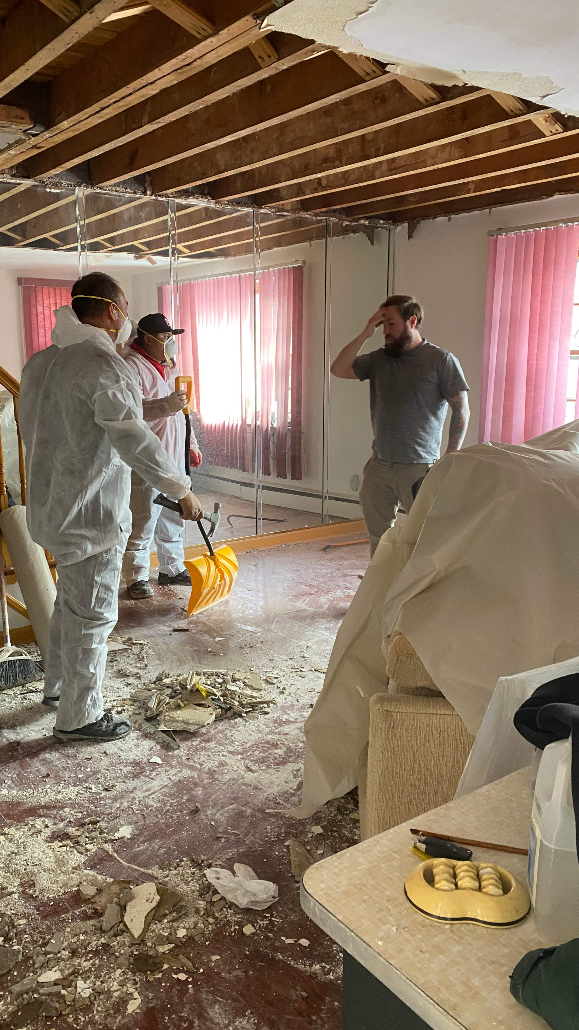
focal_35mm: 29
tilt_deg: -12.4
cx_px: 253
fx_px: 792
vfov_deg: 66.1
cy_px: 525
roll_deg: +0.8
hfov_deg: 40.1
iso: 200
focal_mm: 4.25
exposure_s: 1/60
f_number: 1.8
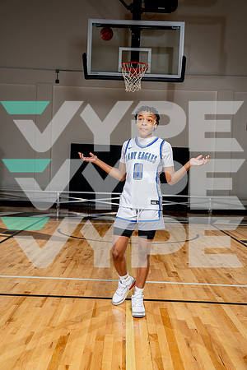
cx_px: 124
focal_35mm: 40
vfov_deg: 48.5
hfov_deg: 33.4
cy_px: 185
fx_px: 412
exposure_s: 1/250
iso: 200
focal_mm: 40
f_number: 5.6
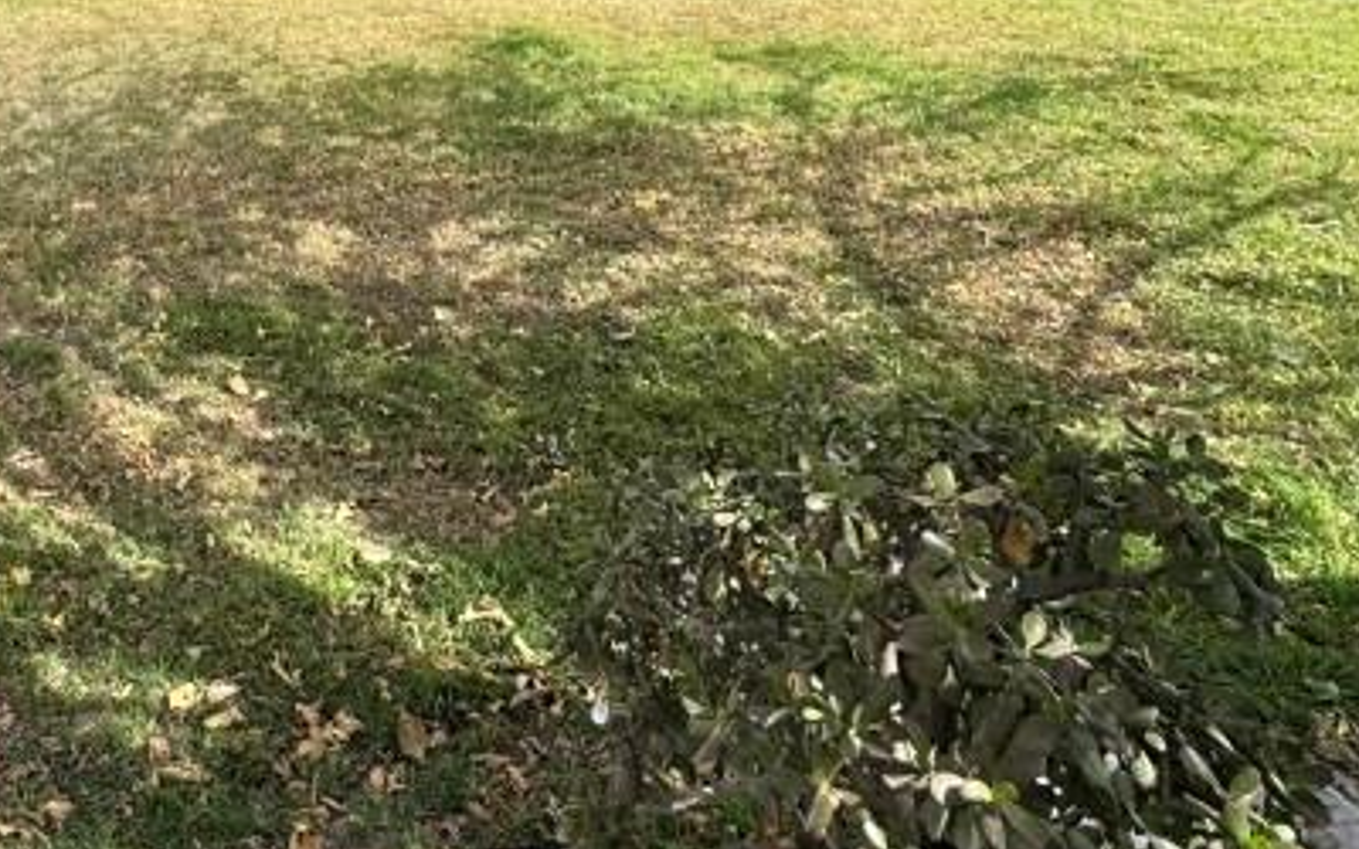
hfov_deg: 47.1
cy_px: -92
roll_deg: +2.2
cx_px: 170
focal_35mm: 38
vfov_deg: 30.0
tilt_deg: -5.4
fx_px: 1407
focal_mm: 2.22
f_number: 2.2
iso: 50
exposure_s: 1/552
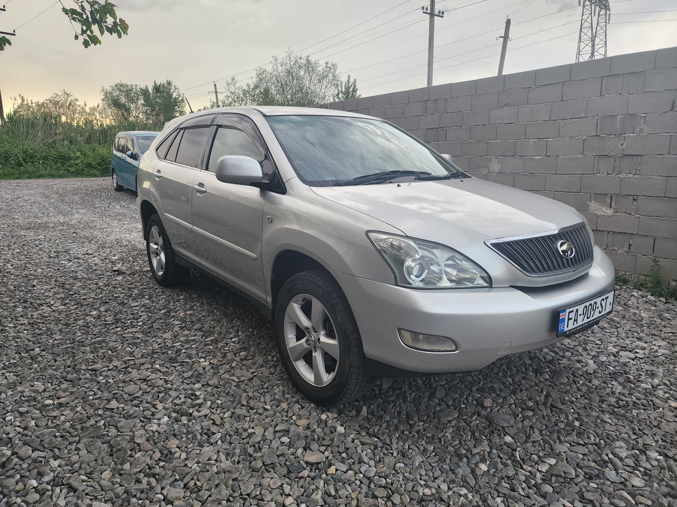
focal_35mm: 23
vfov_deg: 58.9
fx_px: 450
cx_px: 338
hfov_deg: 73.9
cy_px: 254
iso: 125
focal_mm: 6.4
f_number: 1.8
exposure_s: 1/180
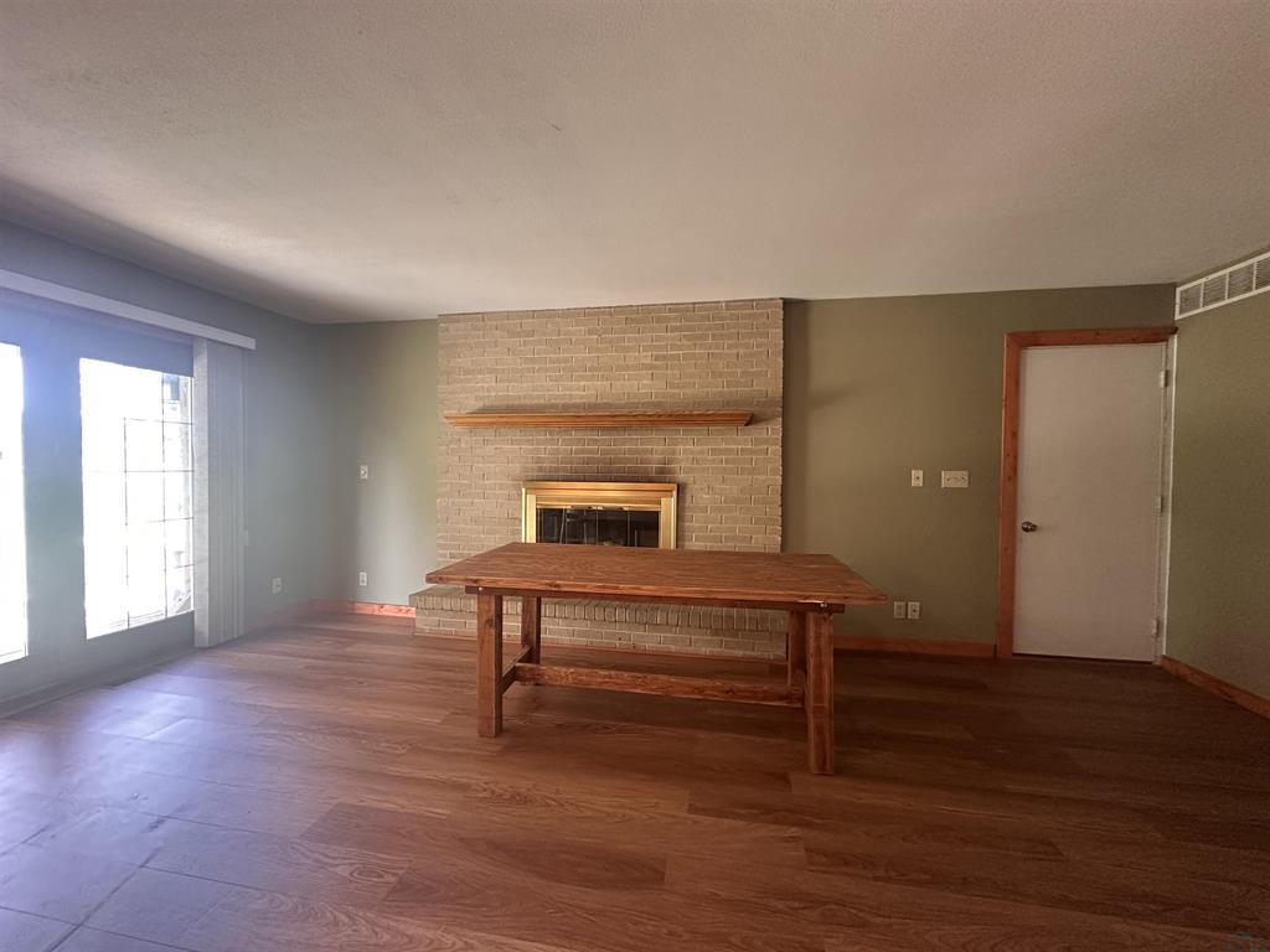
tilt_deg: -0.4
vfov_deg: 85.7
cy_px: 476
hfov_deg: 102.1
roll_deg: -0.5
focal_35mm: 14
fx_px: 514
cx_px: 635
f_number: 2.2
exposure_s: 1/60
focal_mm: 2.22
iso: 400
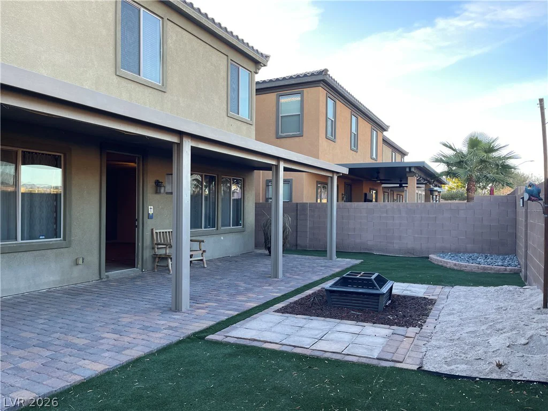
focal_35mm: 26
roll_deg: -0.6
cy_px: 206
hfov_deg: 67.3
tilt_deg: +0.0
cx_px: 274
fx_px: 412
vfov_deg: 53.1
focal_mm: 5.1
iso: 32
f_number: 1.6
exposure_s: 1/193
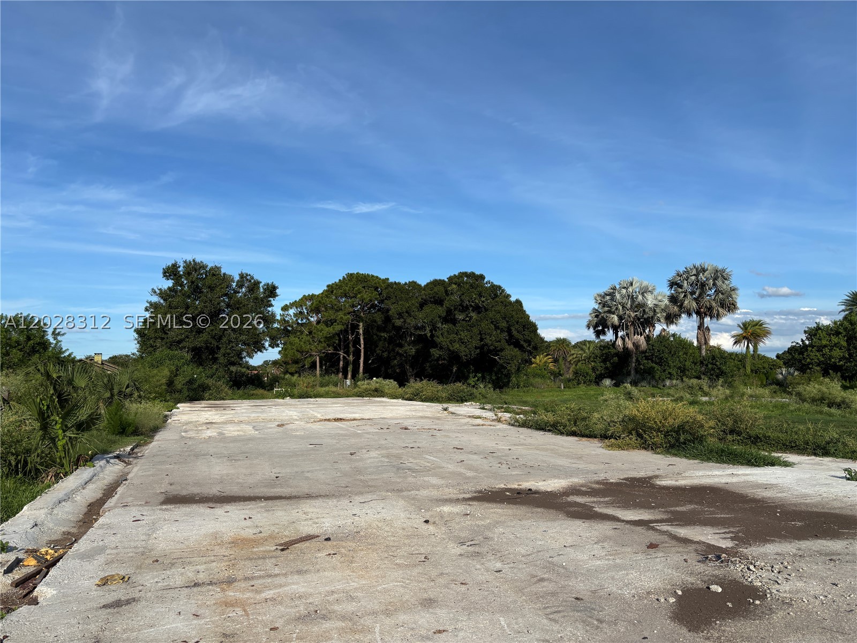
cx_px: 428
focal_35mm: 26
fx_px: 644
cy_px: 322
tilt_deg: +3.6
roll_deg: +1.3
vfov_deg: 53.1
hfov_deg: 67.3
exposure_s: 1/4082
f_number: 1.6
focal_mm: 5.96
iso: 50
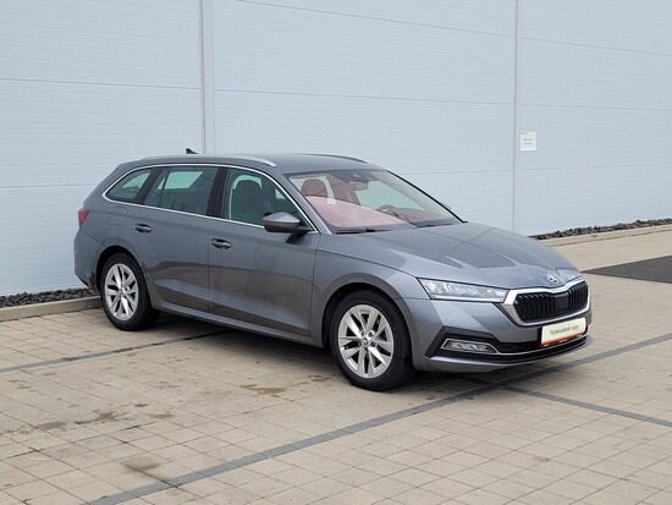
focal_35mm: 26
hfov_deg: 67.3
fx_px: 505
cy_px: 252
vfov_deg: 53.1
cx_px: 336
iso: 40
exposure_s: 1/775
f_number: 1.8
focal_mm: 5.4
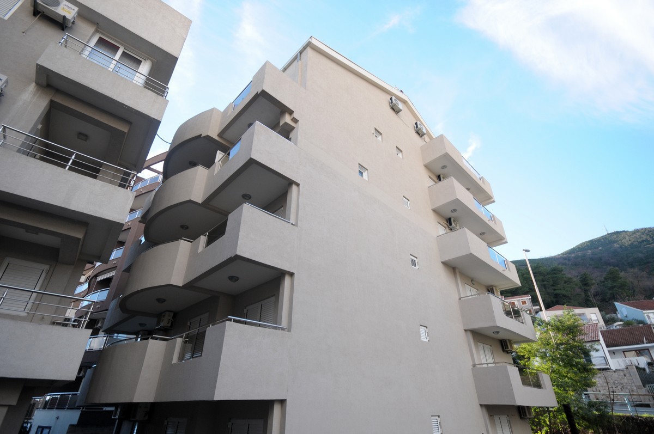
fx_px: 327
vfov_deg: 67.2
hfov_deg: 90.1
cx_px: 327
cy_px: 217
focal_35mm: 18
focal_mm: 12
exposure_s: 1/250
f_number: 8
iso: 400
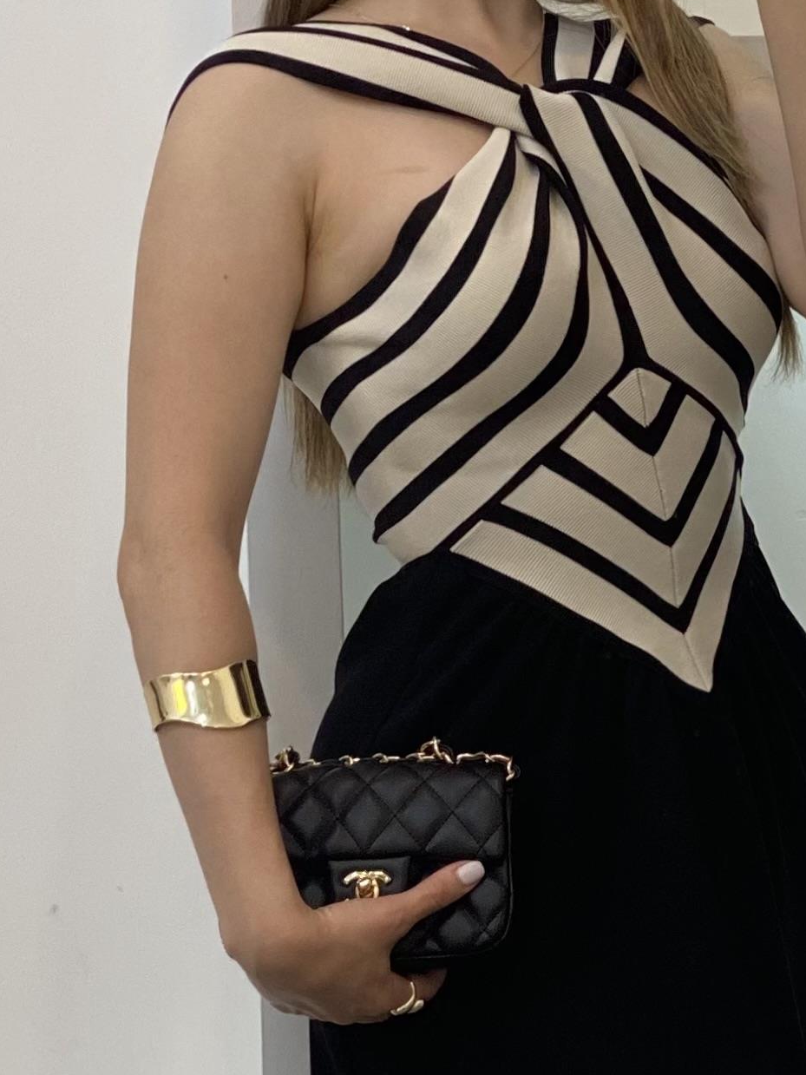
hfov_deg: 9.0
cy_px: 942
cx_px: 550
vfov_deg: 11.9
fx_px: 5123
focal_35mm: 165
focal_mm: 6
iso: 80
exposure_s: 1/100
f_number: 2
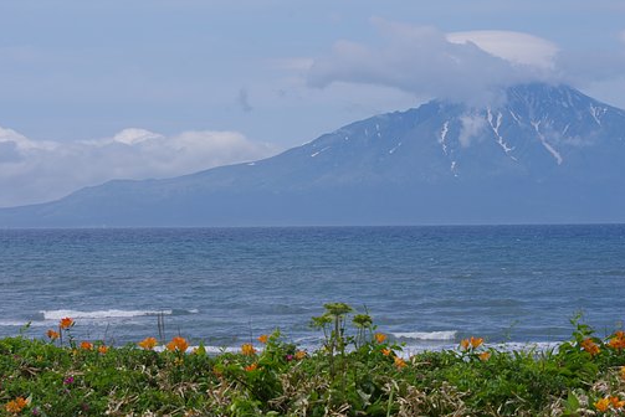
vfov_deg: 10.2
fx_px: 2328
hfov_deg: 15.3
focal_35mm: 134
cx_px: 312
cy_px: 208
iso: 200
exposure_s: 1/125
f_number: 9
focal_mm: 88
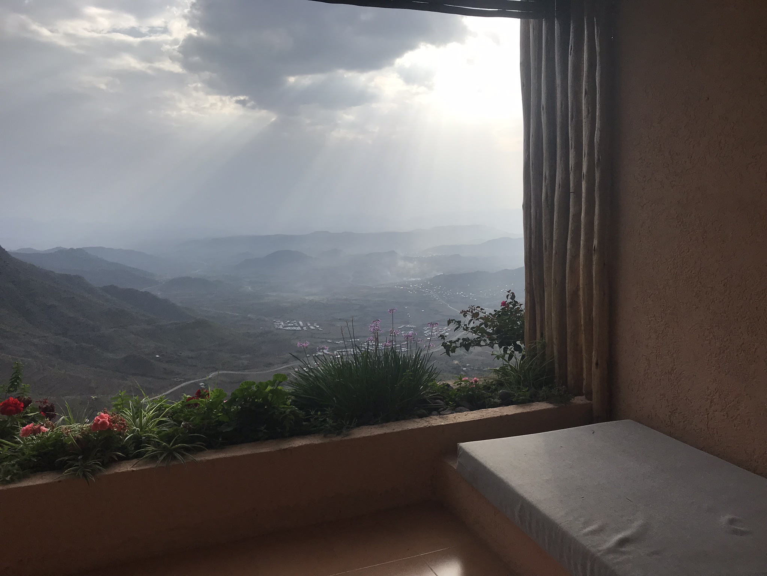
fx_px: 620
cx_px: 384
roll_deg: +1.1
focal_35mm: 28
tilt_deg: -6.7
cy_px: 288
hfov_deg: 63.4
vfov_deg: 49.7
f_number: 1.8
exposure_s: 1/2398
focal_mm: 3.99
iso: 20
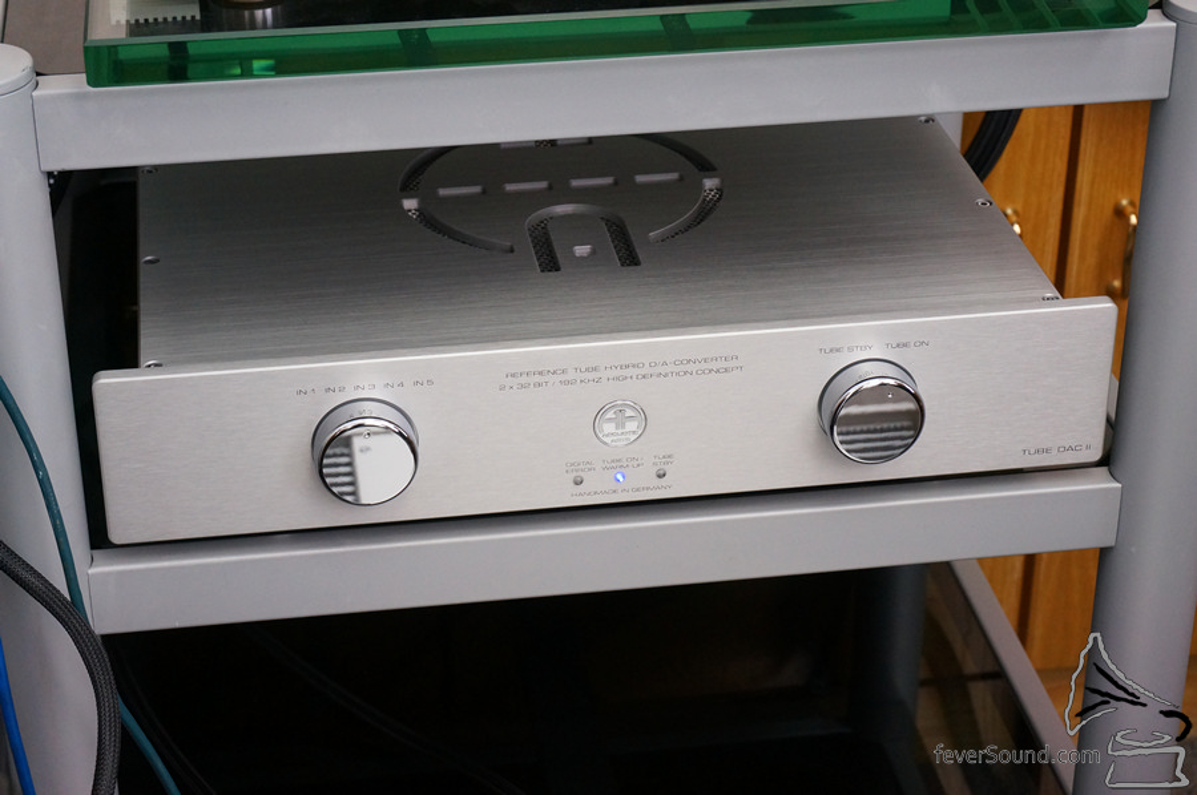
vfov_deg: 18.1
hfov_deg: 27.0
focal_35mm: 75
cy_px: 398
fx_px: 2491
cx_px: 598
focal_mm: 50
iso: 1600
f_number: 7.1
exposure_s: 1/80
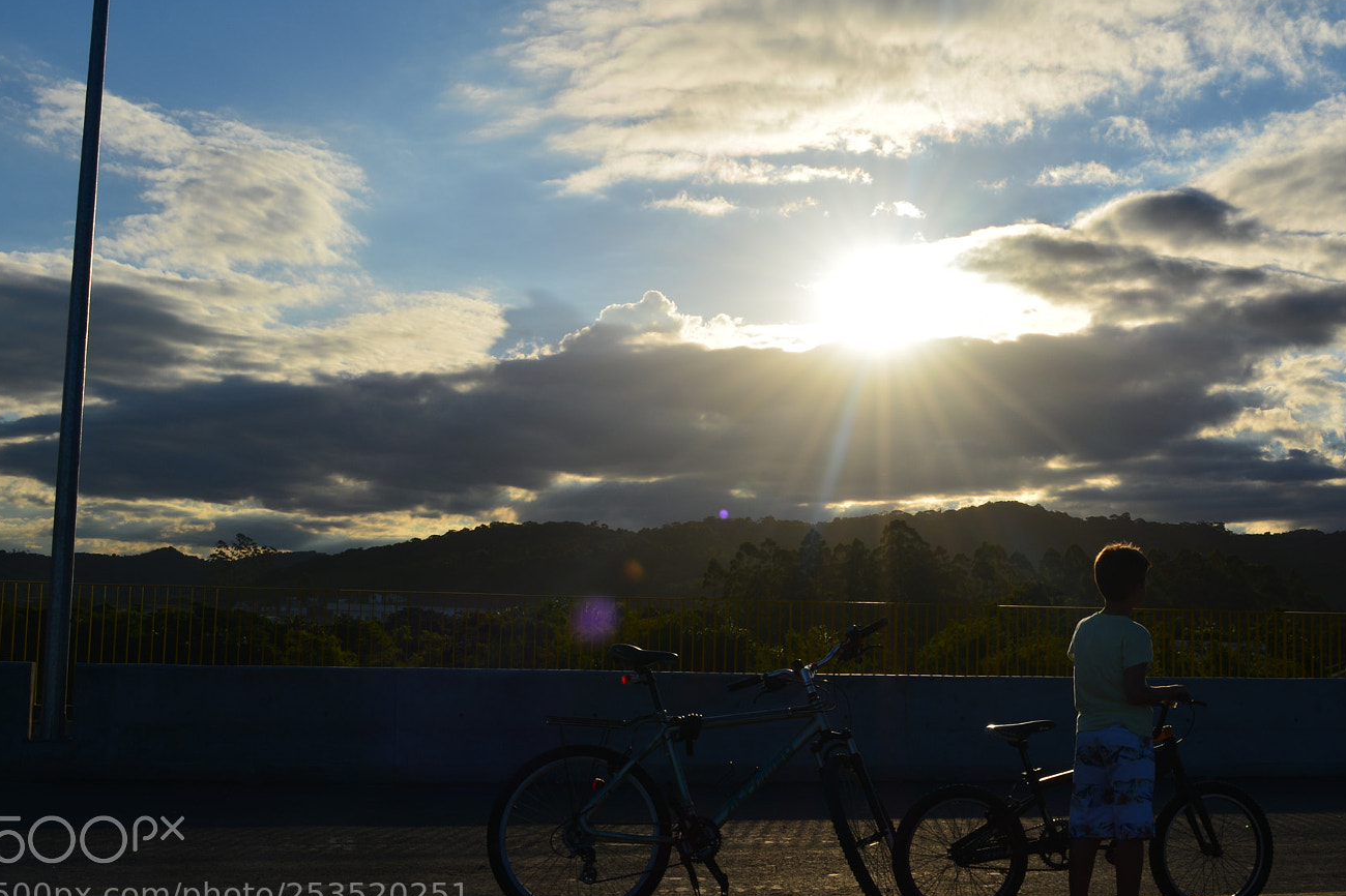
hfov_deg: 41.1
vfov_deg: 28.1
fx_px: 1794
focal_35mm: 48
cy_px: 424
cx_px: 756
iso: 100
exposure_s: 1/320
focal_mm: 26
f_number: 13
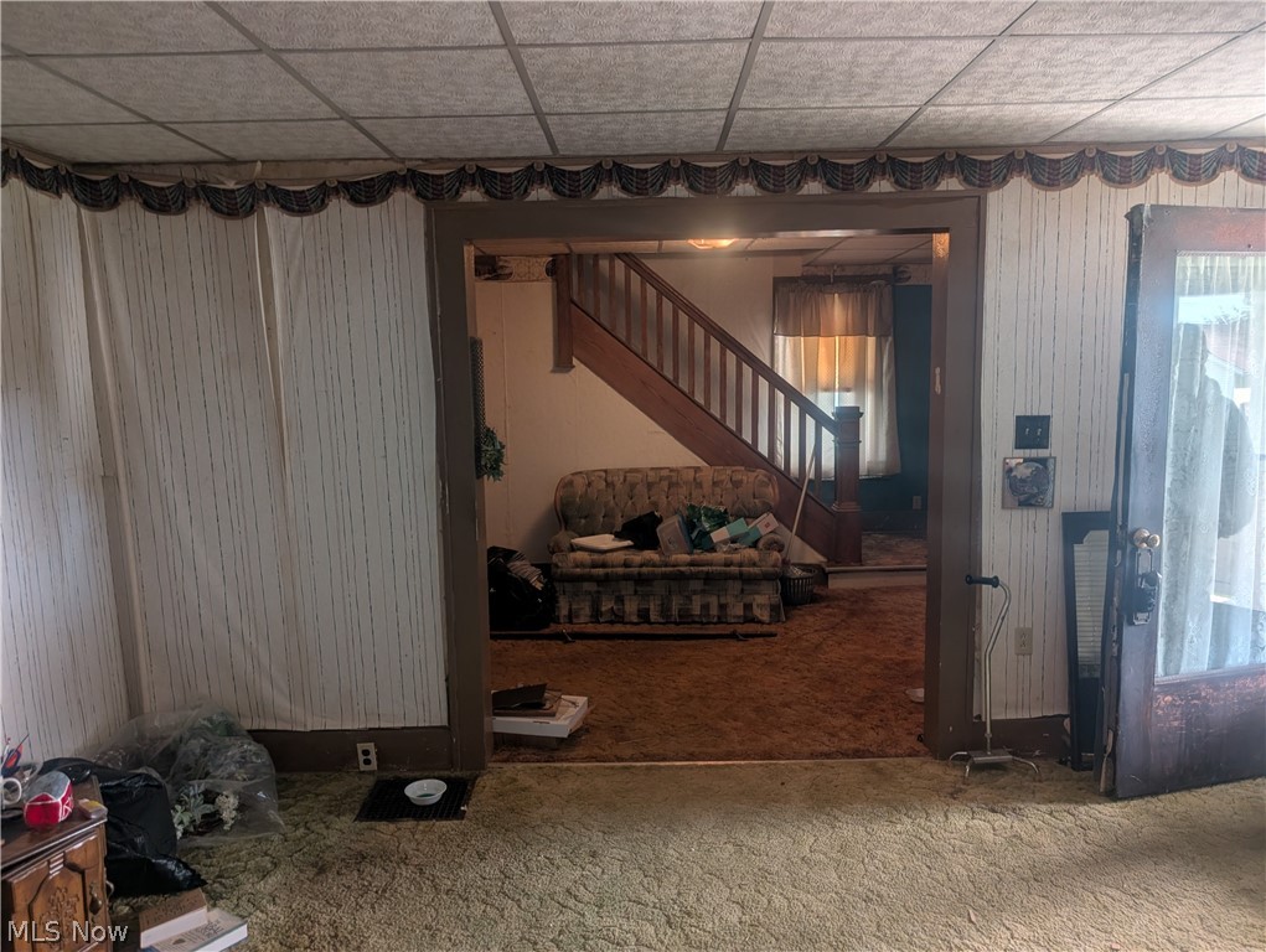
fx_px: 879
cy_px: 476
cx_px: 633
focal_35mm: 24
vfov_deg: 56.9
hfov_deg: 71.5
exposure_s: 1/64.2
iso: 28
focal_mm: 6.9
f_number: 1.68
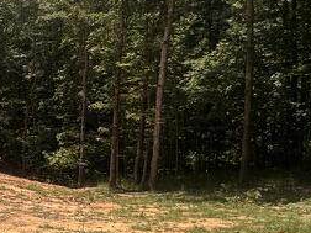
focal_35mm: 57
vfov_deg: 25.6
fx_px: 512
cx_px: -230
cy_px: 141
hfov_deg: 22.4
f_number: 2.2
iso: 40
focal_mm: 2.22
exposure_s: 1/1976
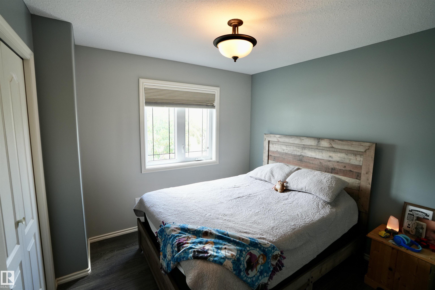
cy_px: 145
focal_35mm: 16
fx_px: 193
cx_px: 218
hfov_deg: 96.7
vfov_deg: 73.7
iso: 640
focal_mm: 16
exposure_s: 1/60
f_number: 4
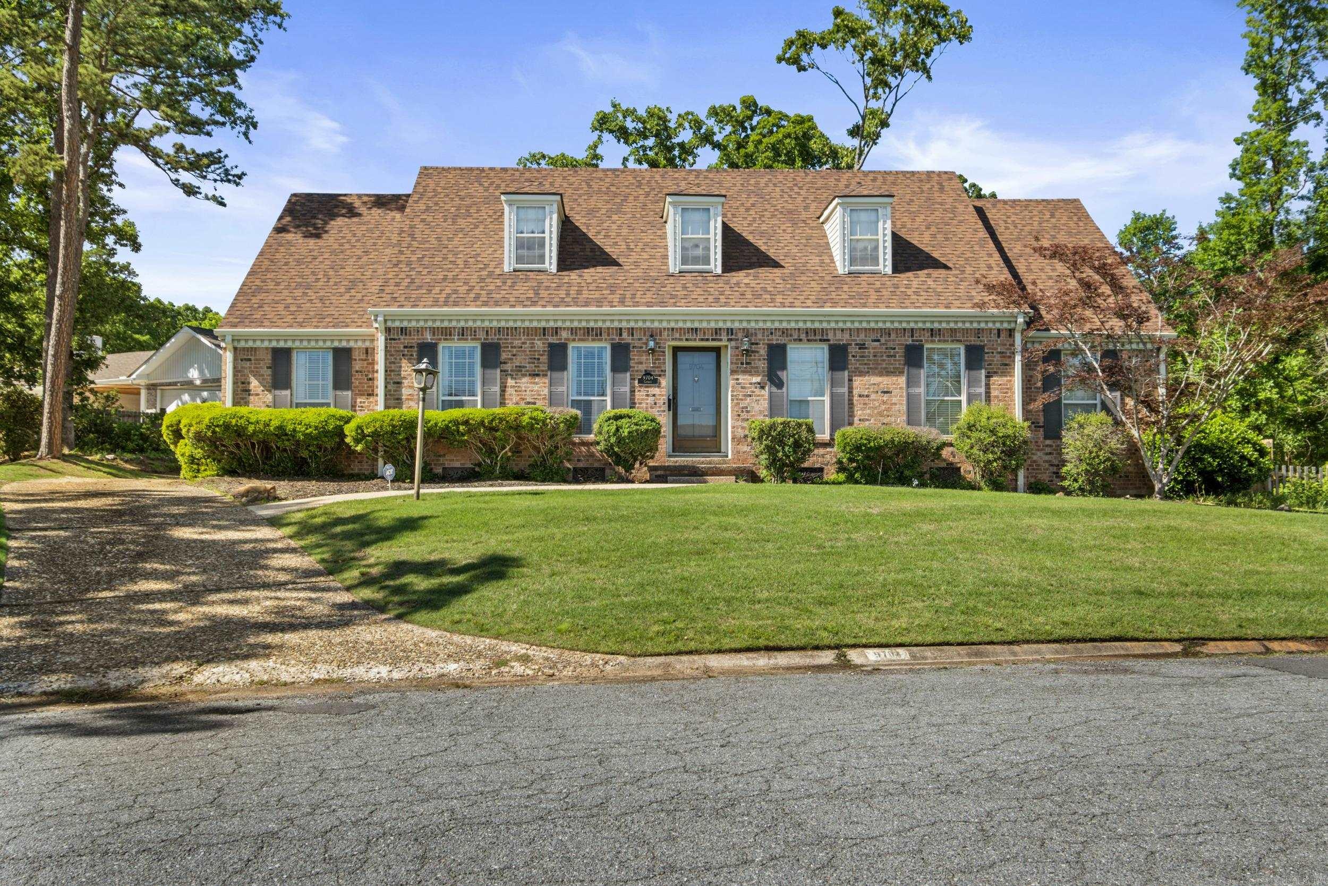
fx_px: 1107
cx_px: 664
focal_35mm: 30
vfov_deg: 43.6
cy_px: 443
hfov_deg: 61.9
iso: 400
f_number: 8
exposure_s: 1/80
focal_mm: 20
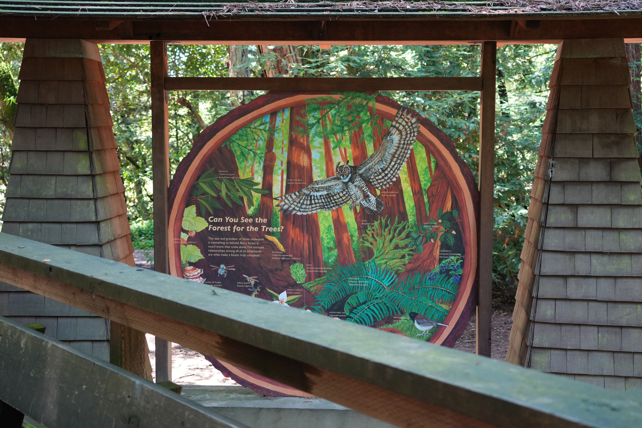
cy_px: 214
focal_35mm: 50
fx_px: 892
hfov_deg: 39.6
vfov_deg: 27.0
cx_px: 321
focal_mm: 50
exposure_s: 1/60
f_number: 4.5
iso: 1250
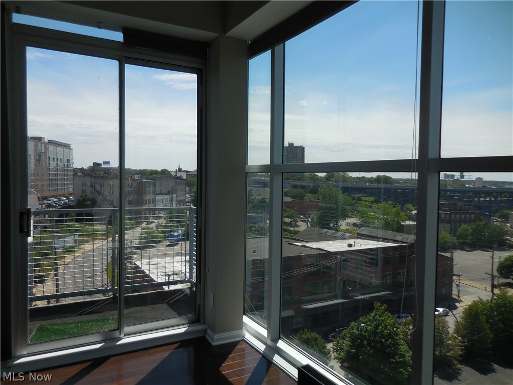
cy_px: 192
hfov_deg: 69.4
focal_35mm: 25
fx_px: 370
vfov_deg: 54.9
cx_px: 256
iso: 125
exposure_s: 1/500
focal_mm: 4.5
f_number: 6.6
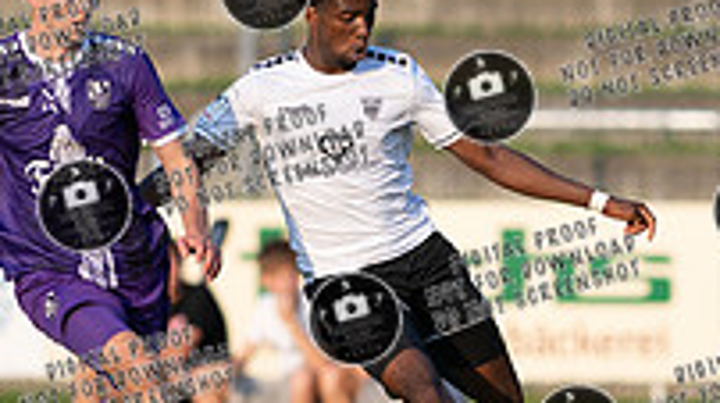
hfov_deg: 2.3
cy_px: 139
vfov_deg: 1.3
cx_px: 487
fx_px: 18285
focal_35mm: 959
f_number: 3.2
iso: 200
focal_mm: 300
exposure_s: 1/1600
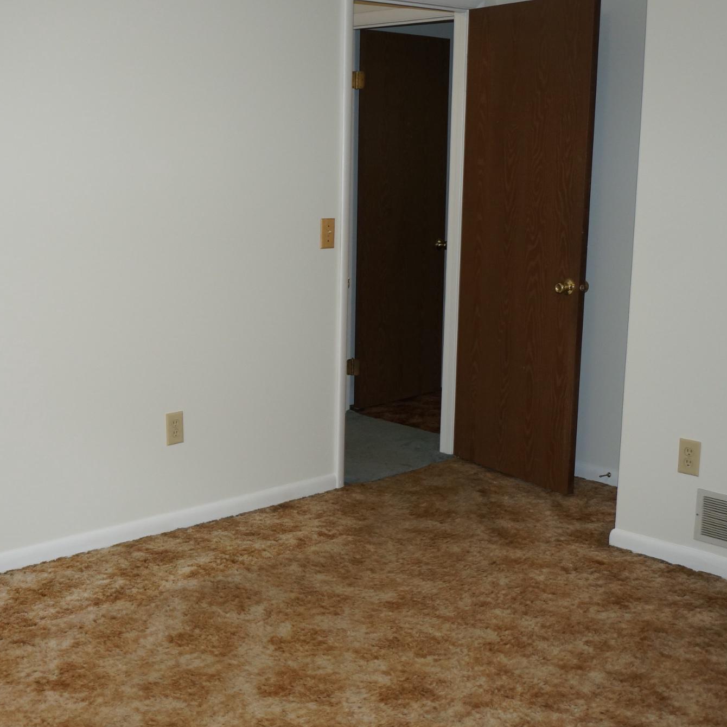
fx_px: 1156
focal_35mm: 49
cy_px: 360
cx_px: 247
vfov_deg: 34.9
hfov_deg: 34.6
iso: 640
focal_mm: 25
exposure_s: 1/60
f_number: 4.5
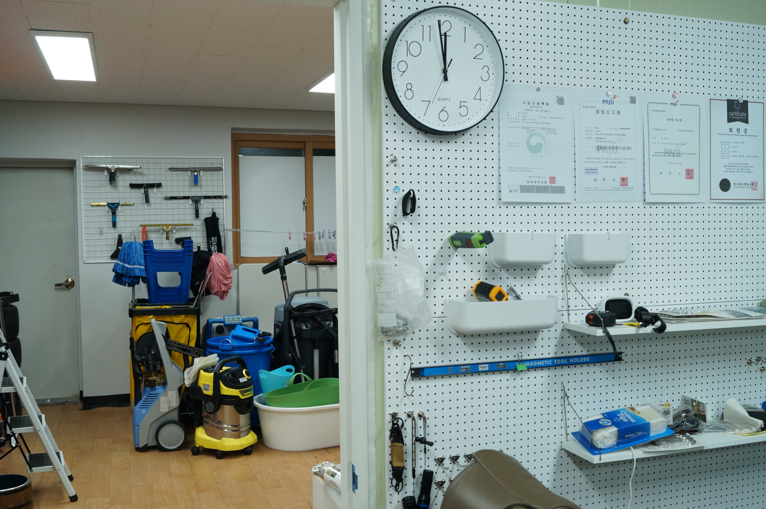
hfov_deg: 53.2
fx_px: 765
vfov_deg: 36.8
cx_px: 383
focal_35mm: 36
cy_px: 254
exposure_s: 1/60
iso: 400
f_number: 4.5
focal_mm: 24
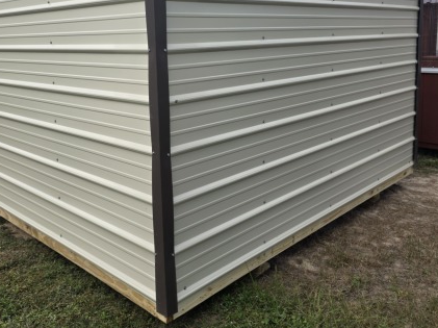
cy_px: 85
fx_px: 442
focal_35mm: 35
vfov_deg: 39.6
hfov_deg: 52.5
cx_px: 185
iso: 80
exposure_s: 1/5958
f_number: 1.7
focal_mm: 6.3
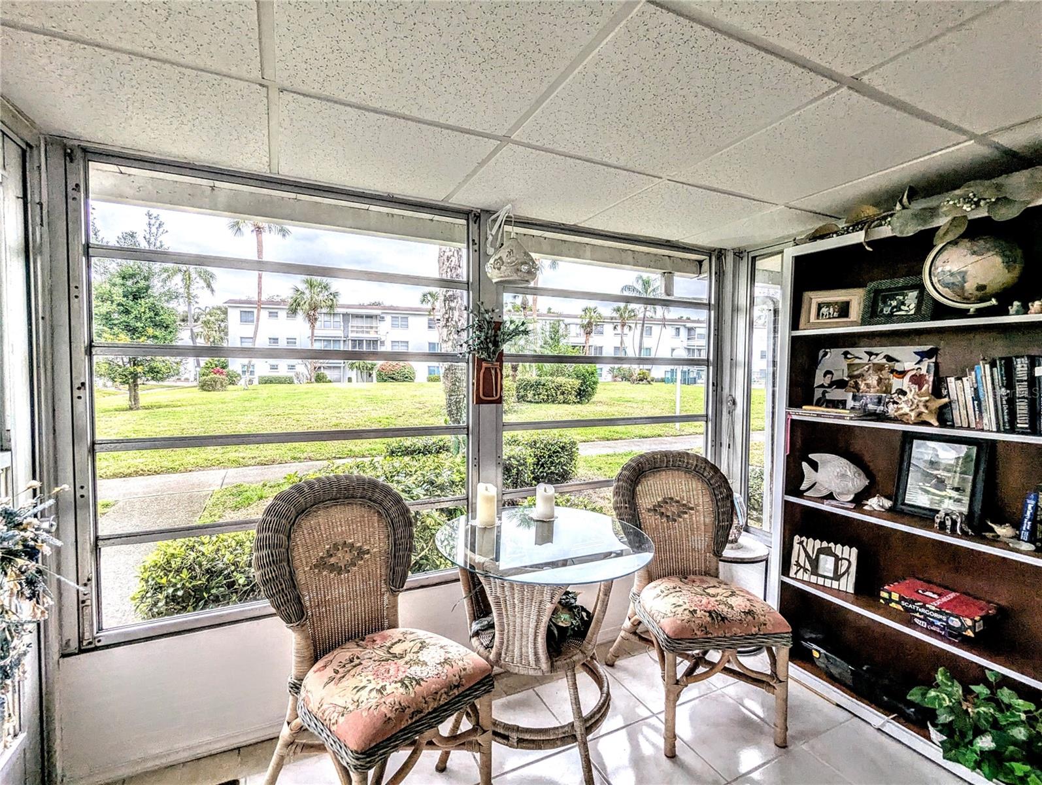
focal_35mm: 16
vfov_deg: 78.2
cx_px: 521
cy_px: 392
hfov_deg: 94.4
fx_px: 482
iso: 79
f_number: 2.2
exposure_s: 1/120
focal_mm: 2.35
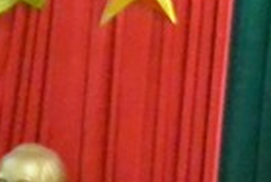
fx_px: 1937
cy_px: 295
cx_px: 503
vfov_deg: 5.3
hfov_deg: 7.7
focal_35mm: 257
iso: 3200
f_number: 4
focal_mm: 13.1
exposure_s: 1/30
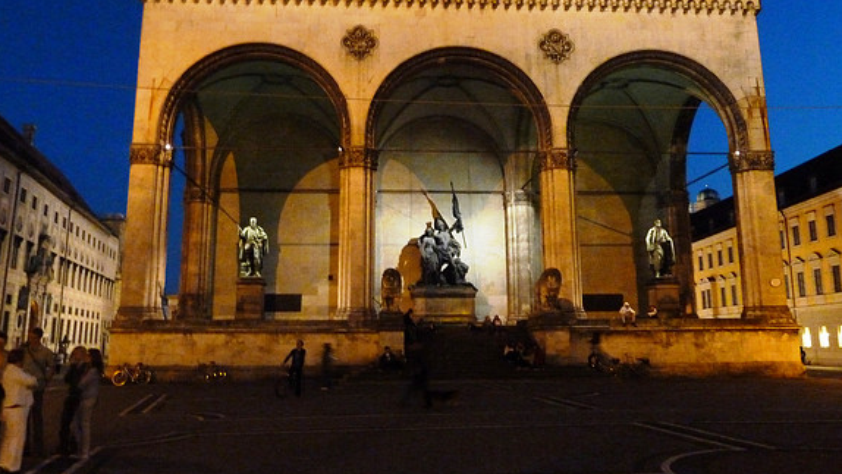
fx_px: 737
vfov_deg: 35.5
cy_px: 189
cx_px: 418
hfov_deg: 59.5
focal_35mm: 33
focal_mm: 5
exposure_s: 1/4
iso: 800
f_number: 3.4
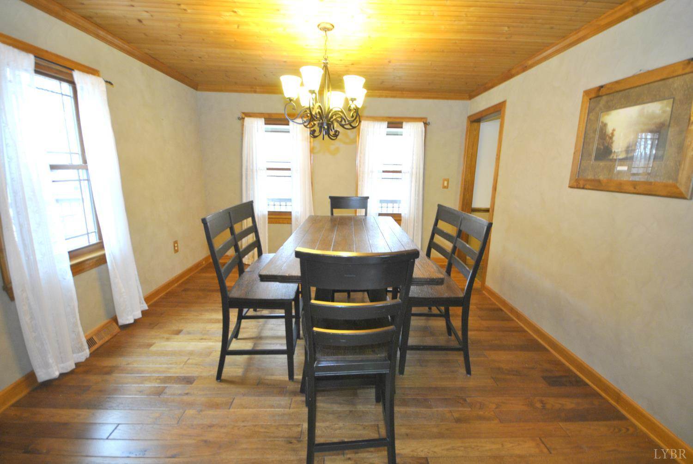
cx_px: 346
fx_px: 289
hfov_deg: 100.3
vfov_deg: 77.5
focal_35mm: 15
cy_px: 232
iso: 400
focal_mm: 10
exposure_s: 1/8
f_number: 4
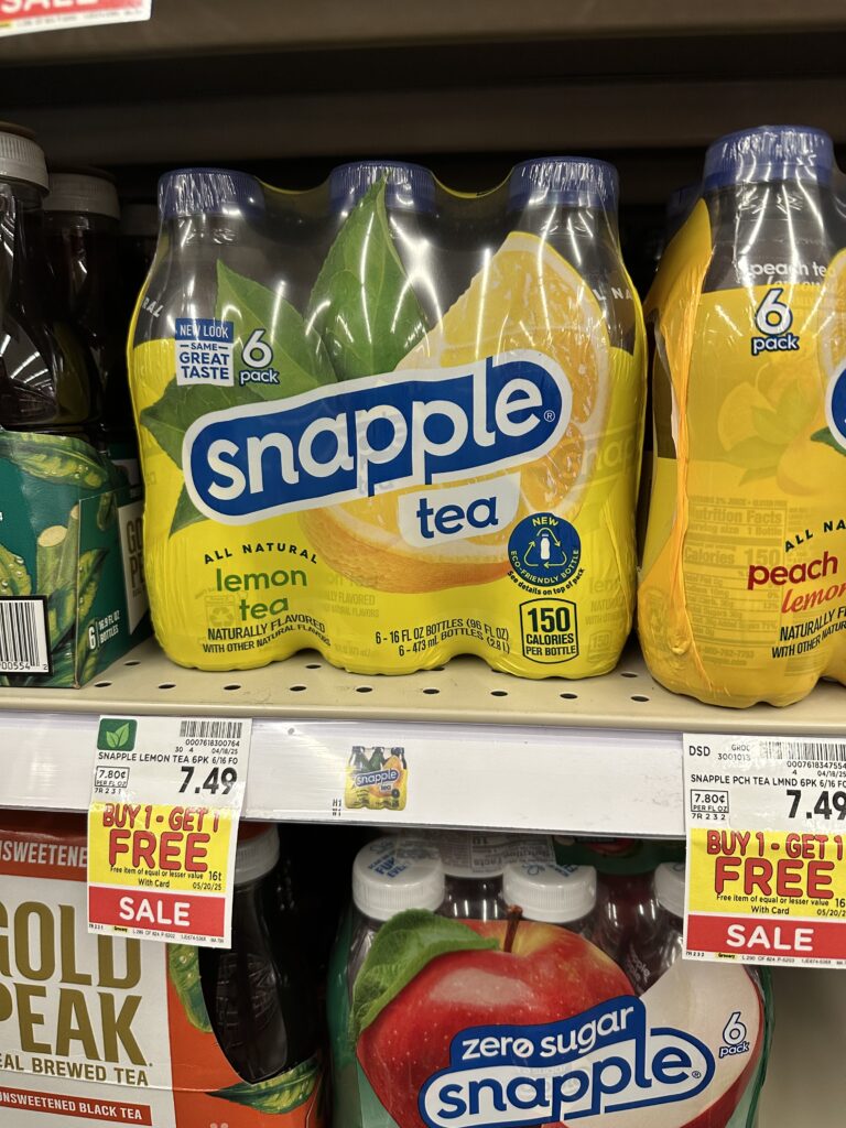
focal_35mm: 24
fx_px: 782
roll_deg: +0.4
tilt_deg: -16.1
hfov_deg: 56.8
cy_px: 564
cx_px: 423
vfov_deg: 71.6
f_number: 1.78
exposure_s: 1/83
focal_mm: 6.86
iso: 250
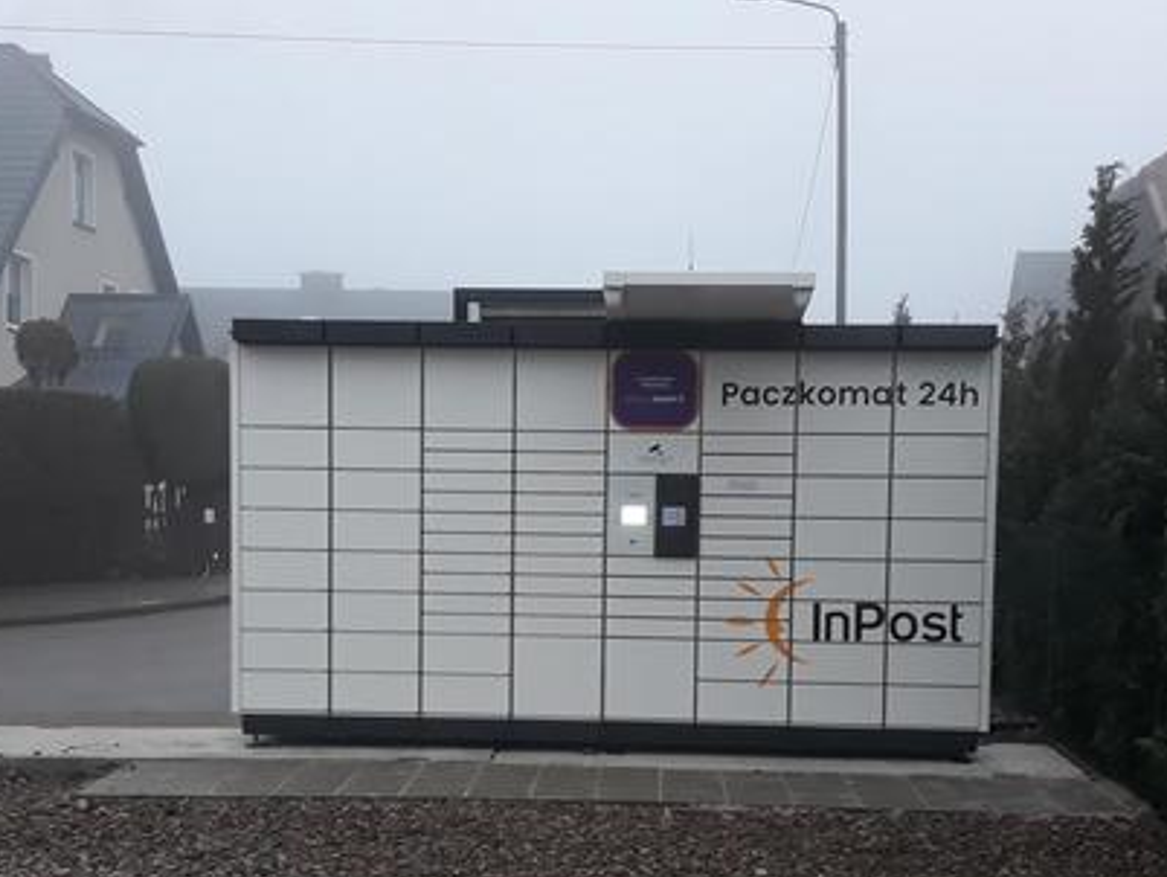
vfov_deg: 30.7
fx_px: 1585
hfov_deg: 40.4
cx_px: 531
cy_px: 568
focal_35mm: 47
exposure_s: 1/40
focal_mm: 3.71
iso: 80
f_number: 1.7
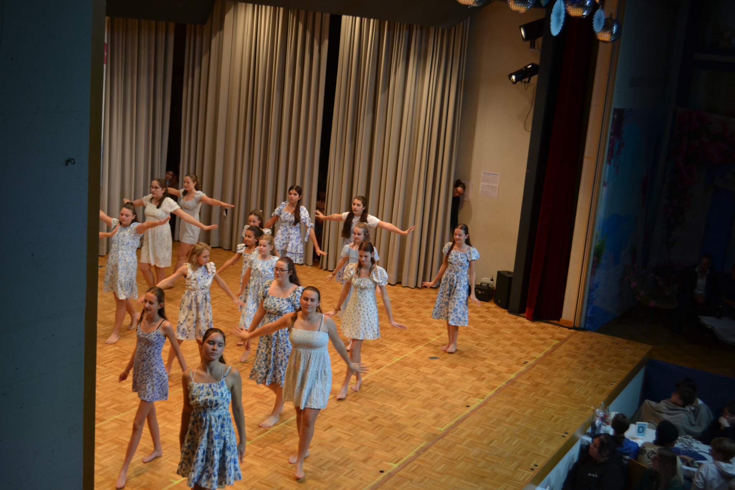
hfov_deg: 45.0
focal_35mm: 44
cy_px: 245
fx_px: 888
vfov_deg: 30.8
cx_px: 368
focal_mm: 29
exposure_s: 1/100
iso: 400
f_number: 5
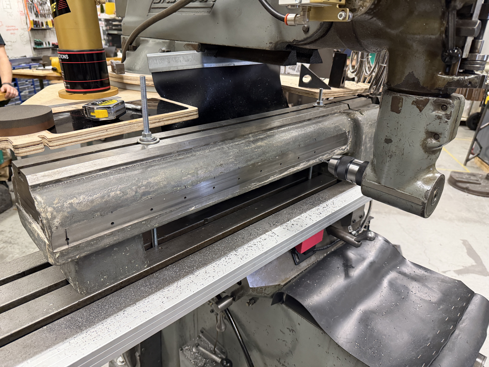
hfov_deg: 71.6
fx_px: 339
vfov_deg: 56.8
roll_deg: -2.0
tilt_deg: -24.2
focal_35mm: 24
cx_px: 244
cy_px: 184
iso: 400
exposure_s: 1/60
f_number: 1.78
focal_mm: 6.76
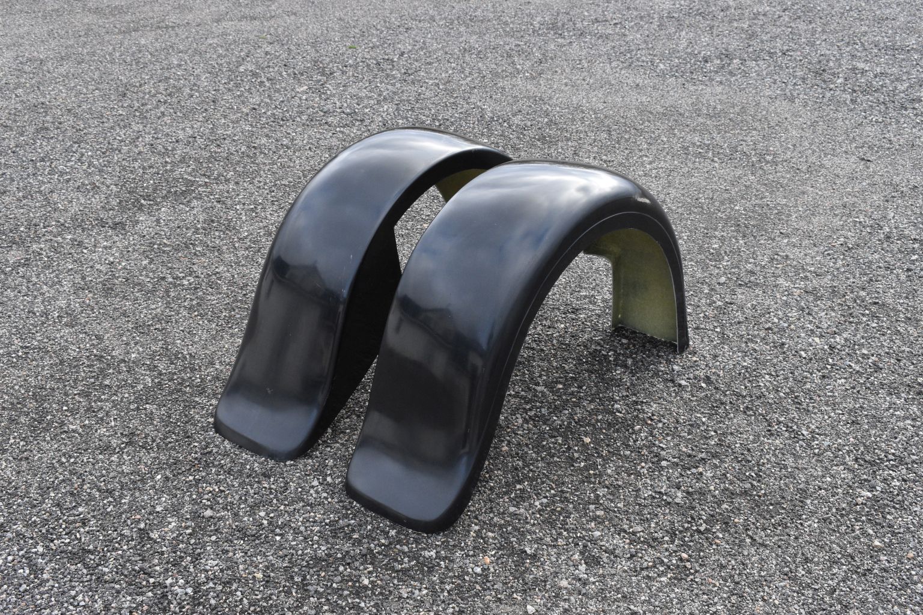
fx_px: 1038
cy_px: 308
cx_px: 462
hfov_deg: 47.9
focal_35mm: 40
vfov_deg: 33.0
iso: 1250
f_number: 10
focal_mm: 27
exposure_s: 1/400
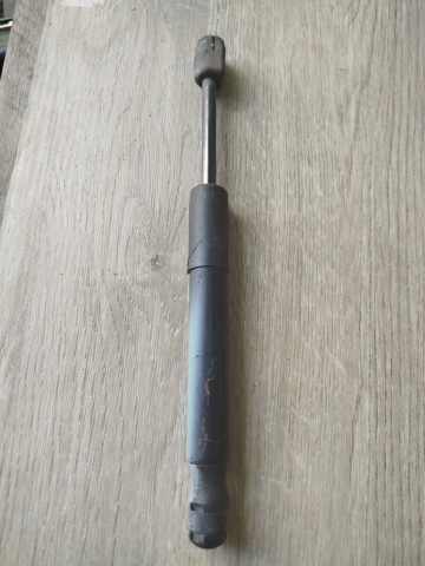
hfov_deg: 56.8
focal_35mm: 24
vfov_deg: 71.6
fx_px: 393
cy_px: 283
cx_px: 212
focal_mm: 5.31
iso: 80
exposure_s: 1/50
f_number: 1.7
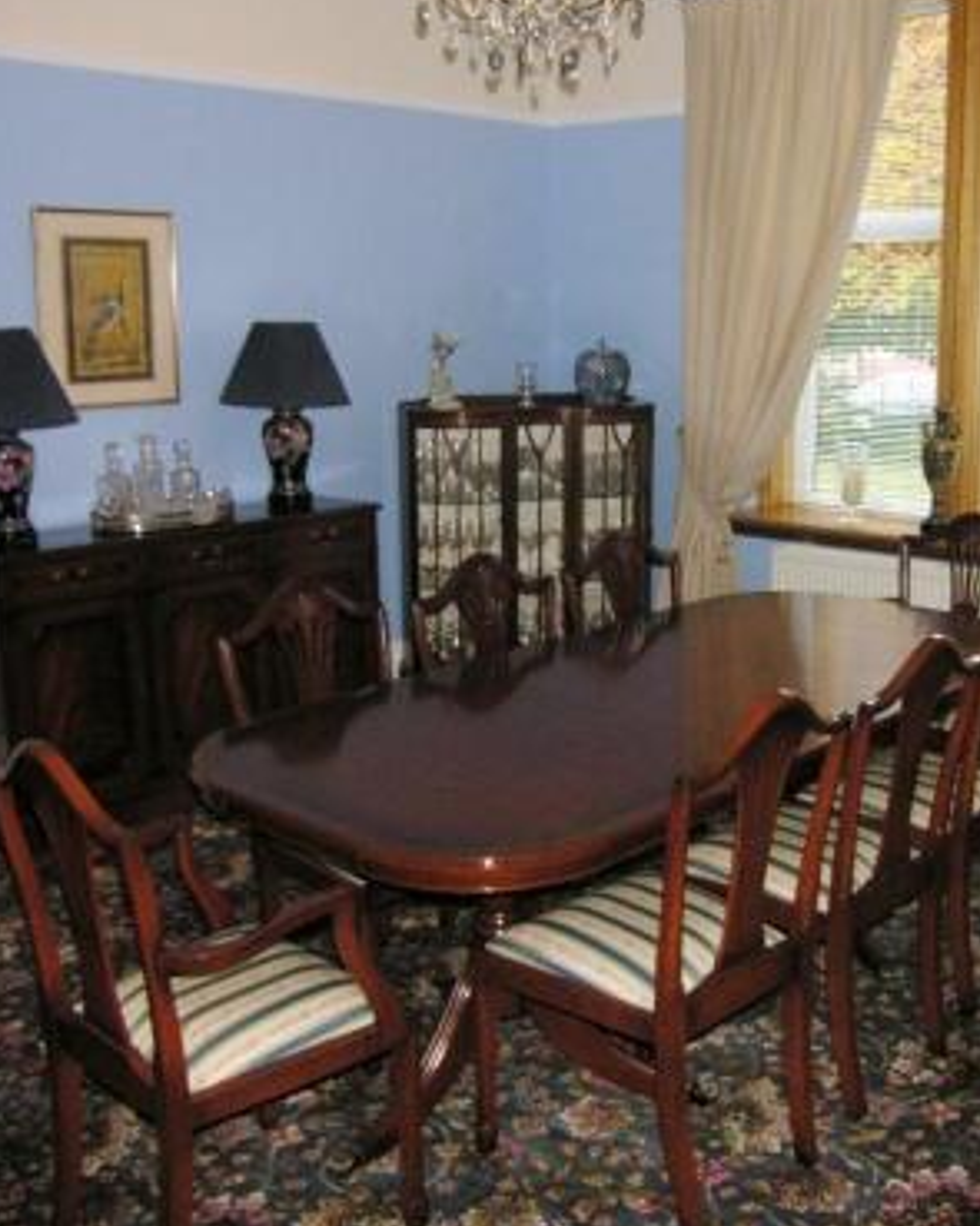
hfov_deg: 40.0
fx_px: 1342
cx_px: 576
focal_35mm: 37
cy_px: 580
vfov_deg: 49.1
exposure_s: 1/60.1
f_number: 2.6
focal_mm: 6.1
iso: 100
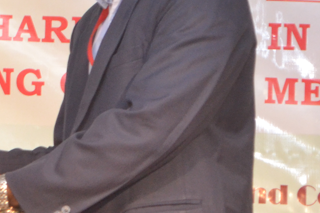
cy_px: 105
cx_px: 39
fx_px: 2629
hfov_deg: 6.9
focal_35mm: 296
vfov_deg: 4.6
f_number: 6.3
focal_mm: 55
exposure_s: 1/80
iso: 1600
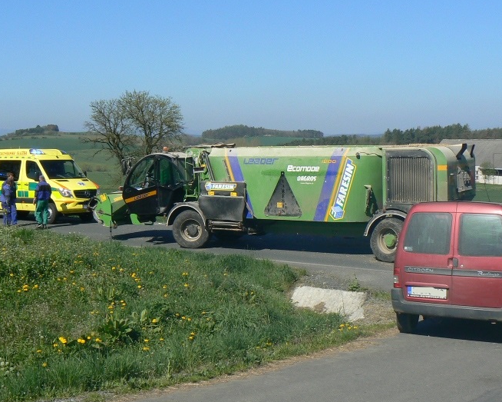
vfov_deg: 27.6
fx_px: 817
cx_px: 154
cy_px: 177
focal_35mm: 55
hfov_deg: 33.7
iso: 80
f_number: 7.1
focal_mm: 6
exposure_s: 1/400
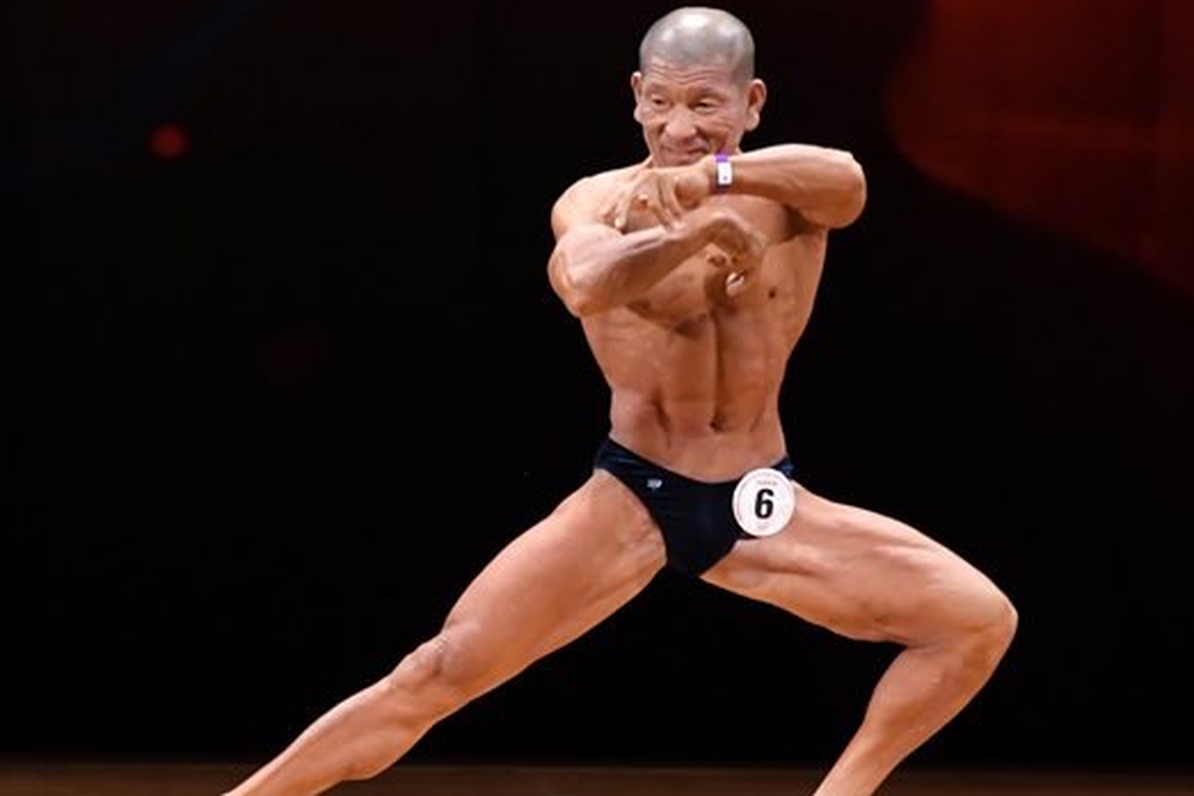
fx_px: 14028
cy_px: 364
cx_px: 440
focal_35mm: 423
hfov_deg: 4.9
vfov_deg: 3.3
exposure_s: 1/400
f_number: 5.6
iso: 4000
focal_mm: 190
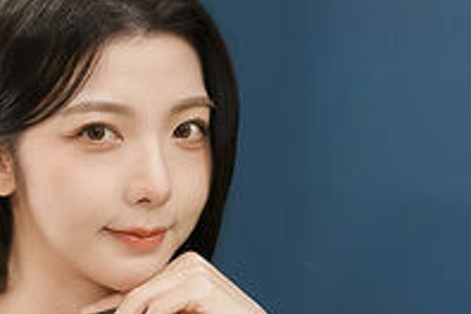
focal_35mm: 186
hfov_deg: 11.0
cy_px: 373
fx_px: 2433
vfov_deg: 7.3
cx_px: 308
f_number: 4
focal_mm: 38
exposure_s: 1/60
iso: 1000
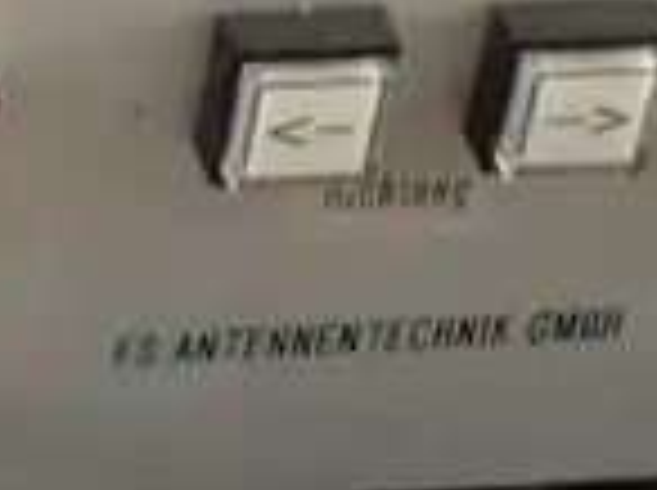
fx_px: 4548
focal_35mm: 240
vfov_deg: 6.2
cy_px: 13
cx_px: -99
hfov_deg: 8.2
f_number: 2.4
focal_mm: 4.28
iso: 200
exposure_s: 1/15
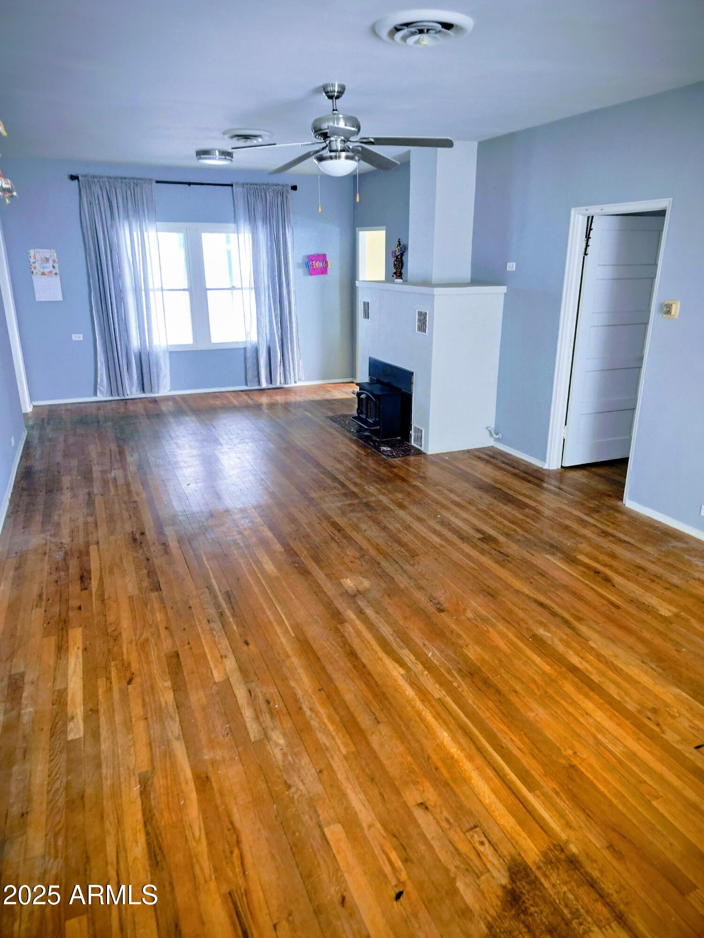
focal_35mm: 23
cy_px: 469
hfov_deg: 58.9
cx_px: 352
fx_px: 624
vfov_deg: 73.9
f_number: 1.7
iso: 160
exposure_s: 1/20
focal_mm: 6.3
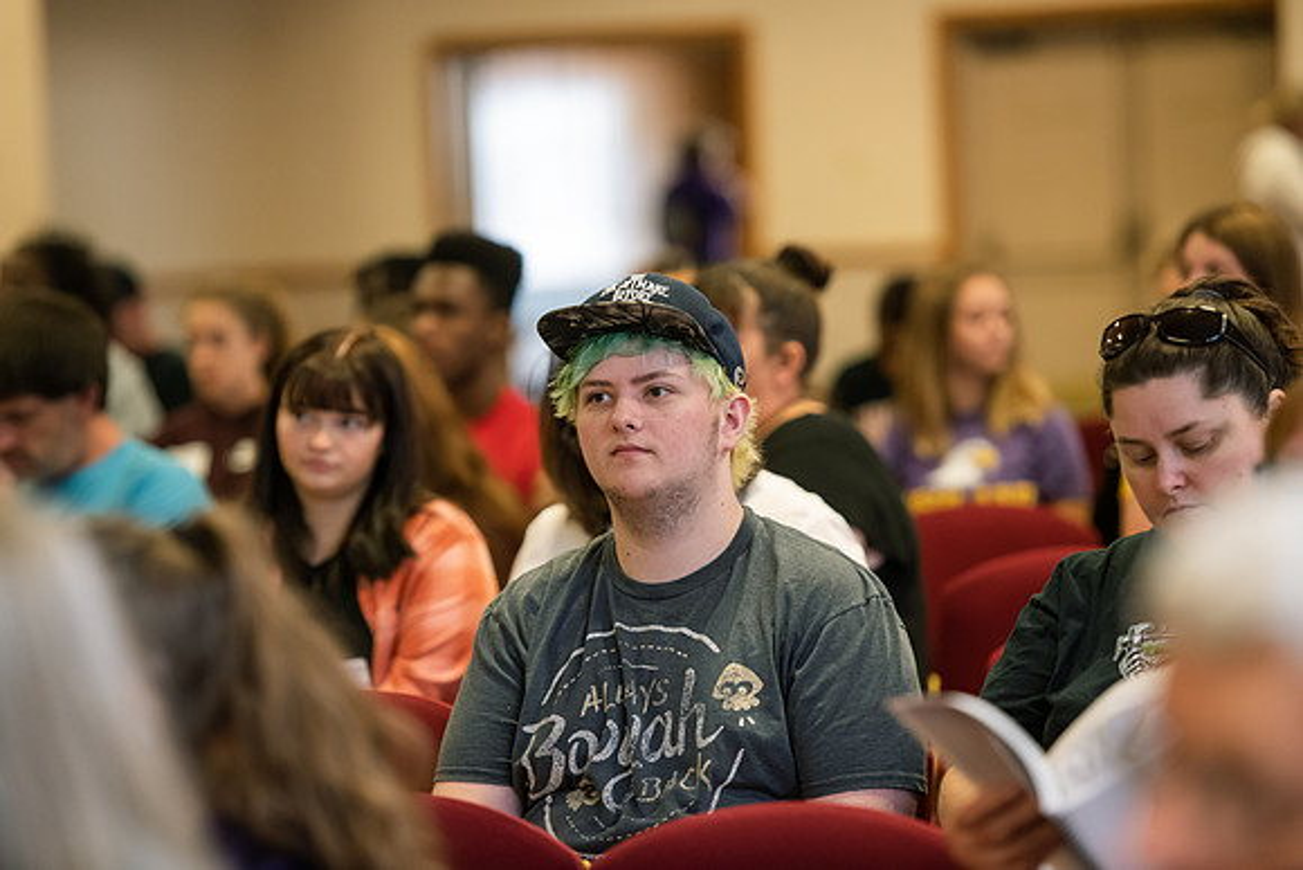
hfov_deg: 12.1
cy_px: 435
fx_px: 6154
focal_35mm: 170
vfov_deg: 8.1
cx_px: 652
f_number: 3.2
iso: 1600
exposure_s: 1/160
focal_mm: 170
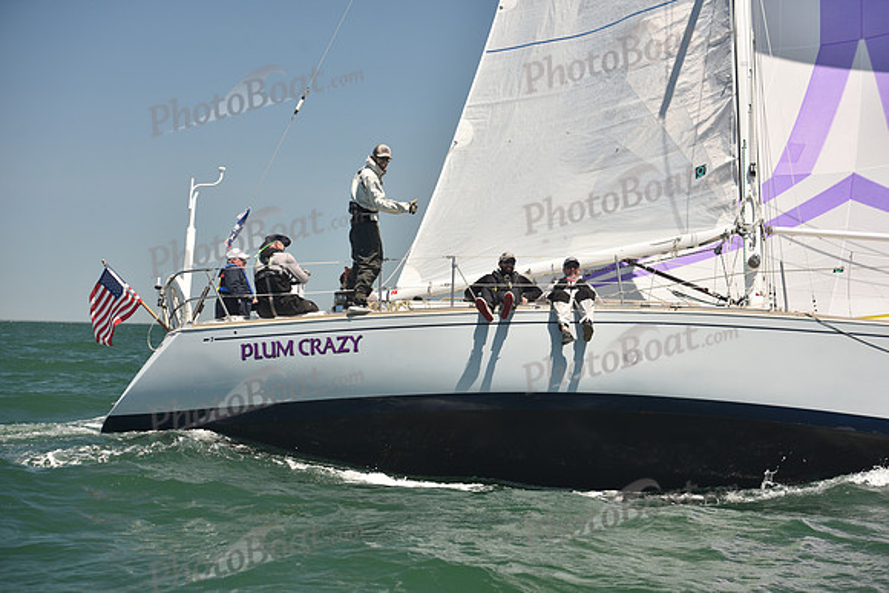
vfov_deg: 17.5
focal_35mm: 78
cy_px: 296
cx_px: 444
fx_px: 1927
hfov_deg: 26.0
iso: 250
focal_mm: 78
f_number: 5
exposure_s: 1/800
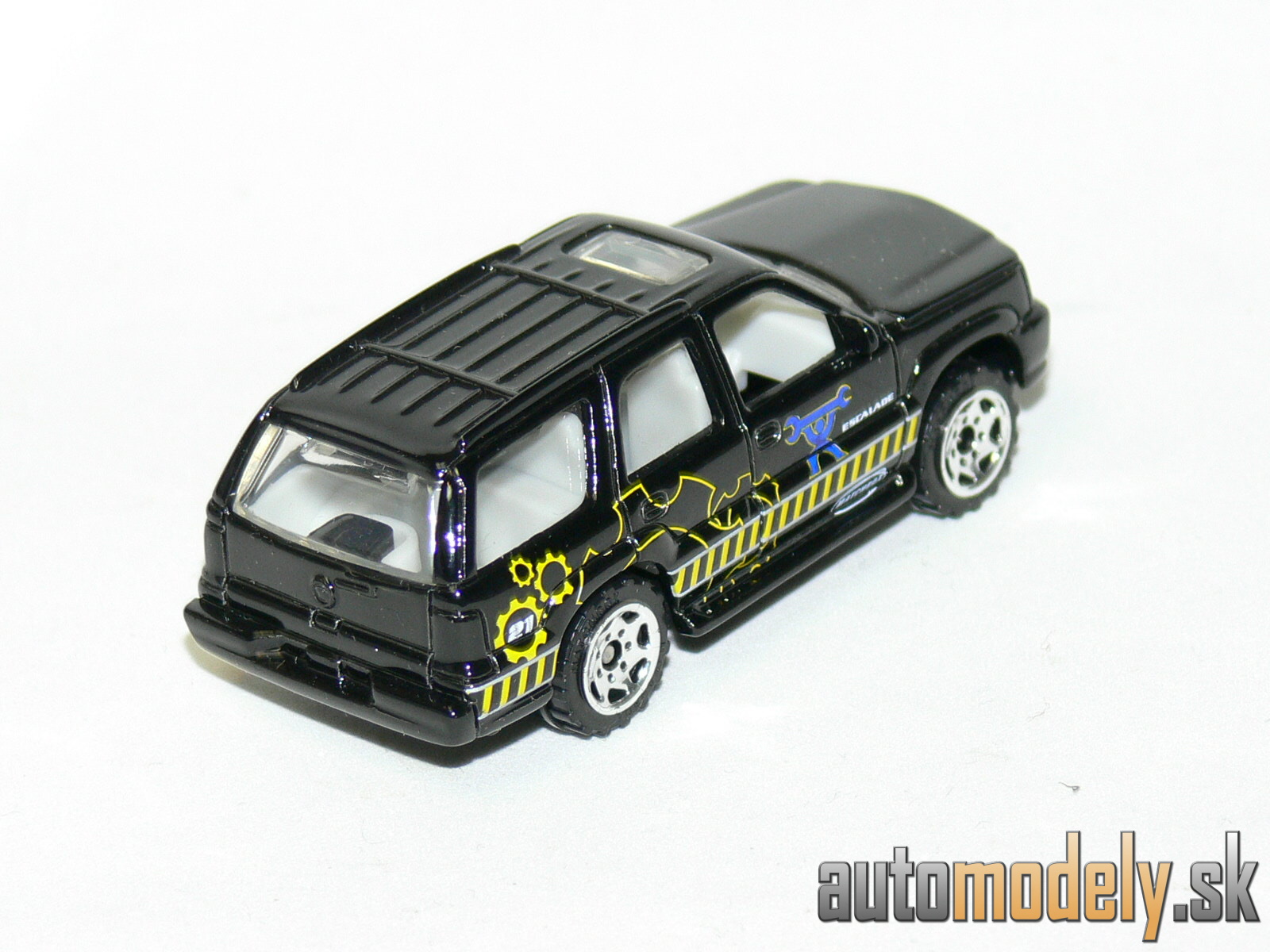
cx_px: 635
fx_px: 6310
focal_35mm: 172
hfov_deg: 11.5
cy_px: 476
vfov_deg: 8.6
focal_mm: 22.8
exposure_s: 1/30
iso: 100
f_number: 3.6
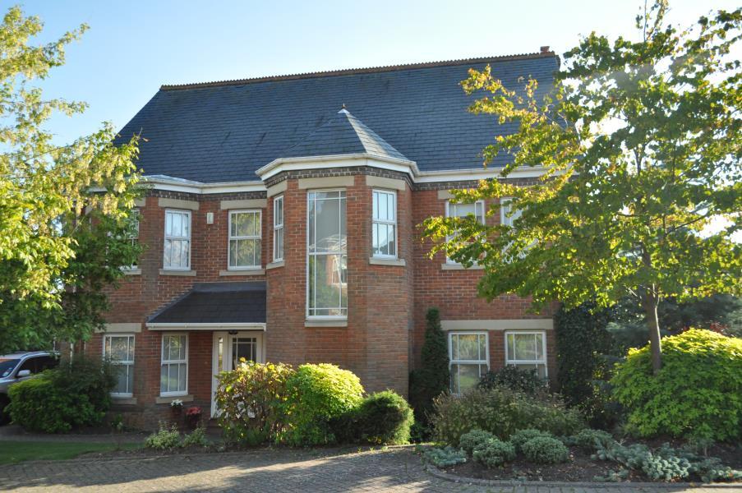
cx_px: 371
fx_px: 618
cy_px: 246
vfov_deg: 43.5
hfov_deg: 62.0
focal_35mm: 30
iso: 800
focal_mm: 20
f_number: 16
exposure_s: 1/1250
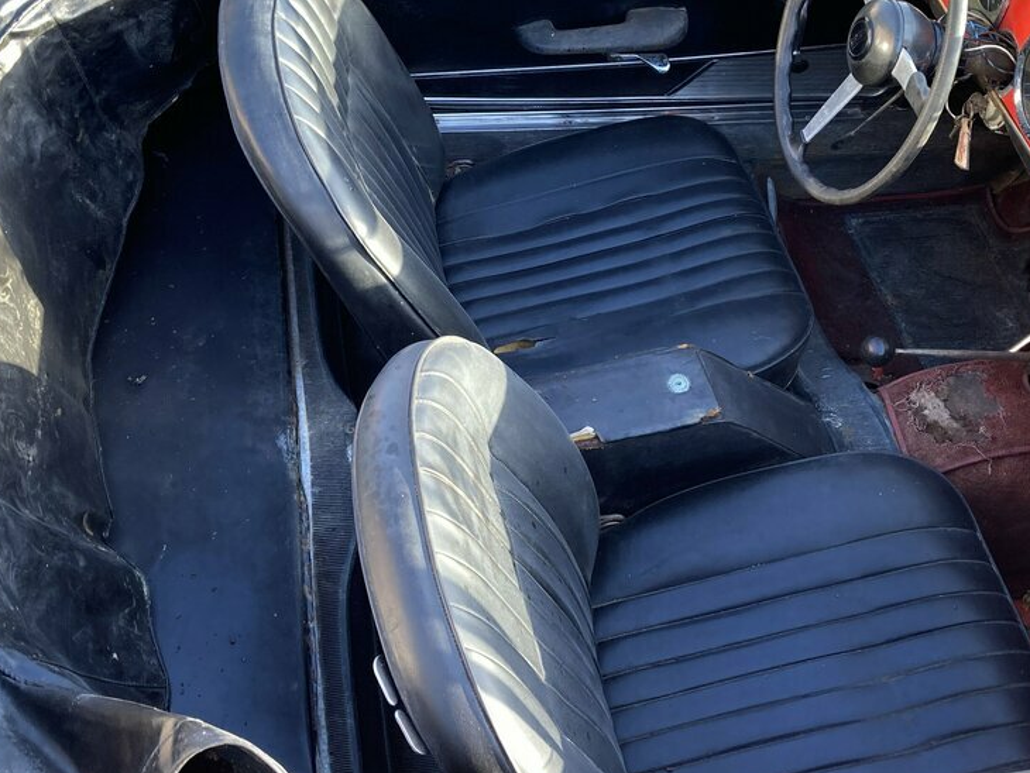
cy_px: 227
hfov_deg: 41.2
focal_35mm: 46
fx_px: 1369
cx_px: 511
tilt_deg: -46.4
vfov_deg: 31.2
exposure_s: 1/121
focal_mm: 3.99
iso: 32
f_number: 1.8
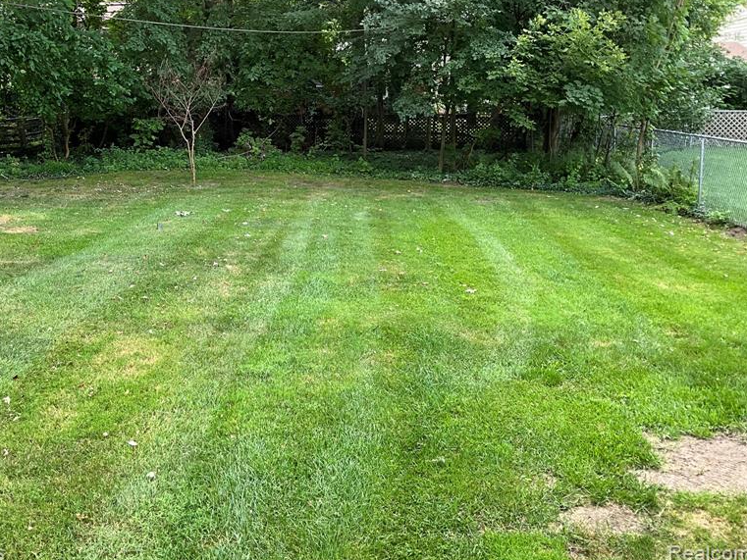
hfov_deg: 47.3
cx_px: 265
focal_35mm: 39
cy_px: 192
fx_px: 842
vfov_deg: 36.5
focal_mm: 3
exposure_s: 1/122
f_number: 1.8
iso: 32
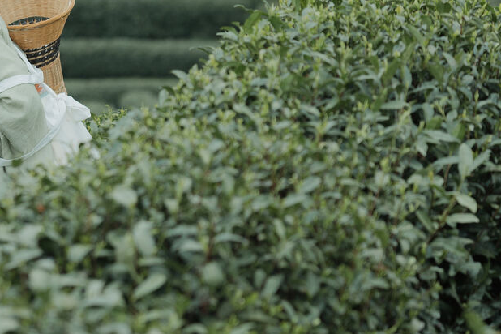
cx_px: 164
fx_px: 2839
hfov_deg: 10.1
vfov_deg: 6.7
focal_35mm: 204
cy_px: 131
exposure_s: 1/800
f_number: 4
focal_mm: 105
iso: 400
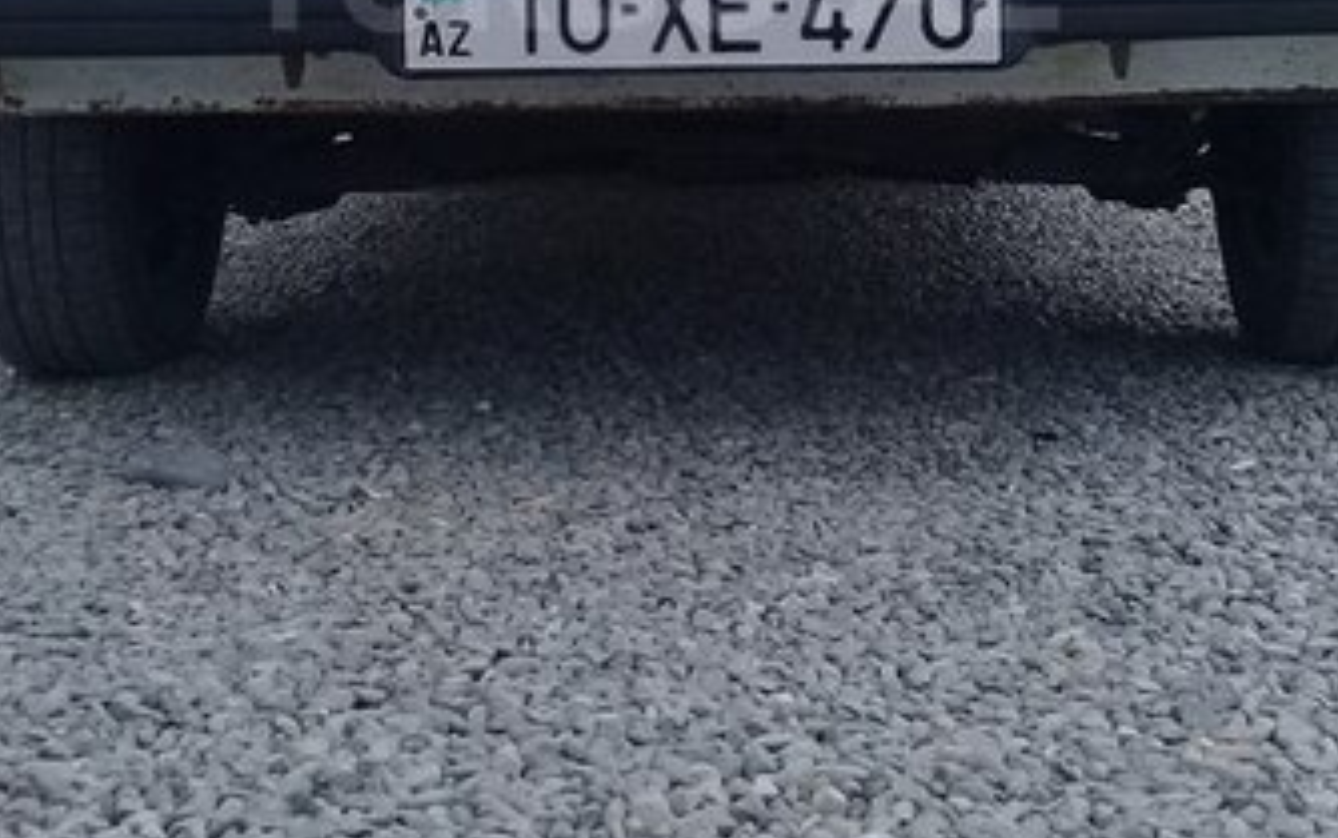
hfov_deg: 31.5
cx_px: 649
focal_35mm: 65
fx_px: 2371
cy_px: -30
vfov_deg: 19.4
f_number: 2.2
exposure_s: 1/1048
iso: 50
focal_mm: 3.3
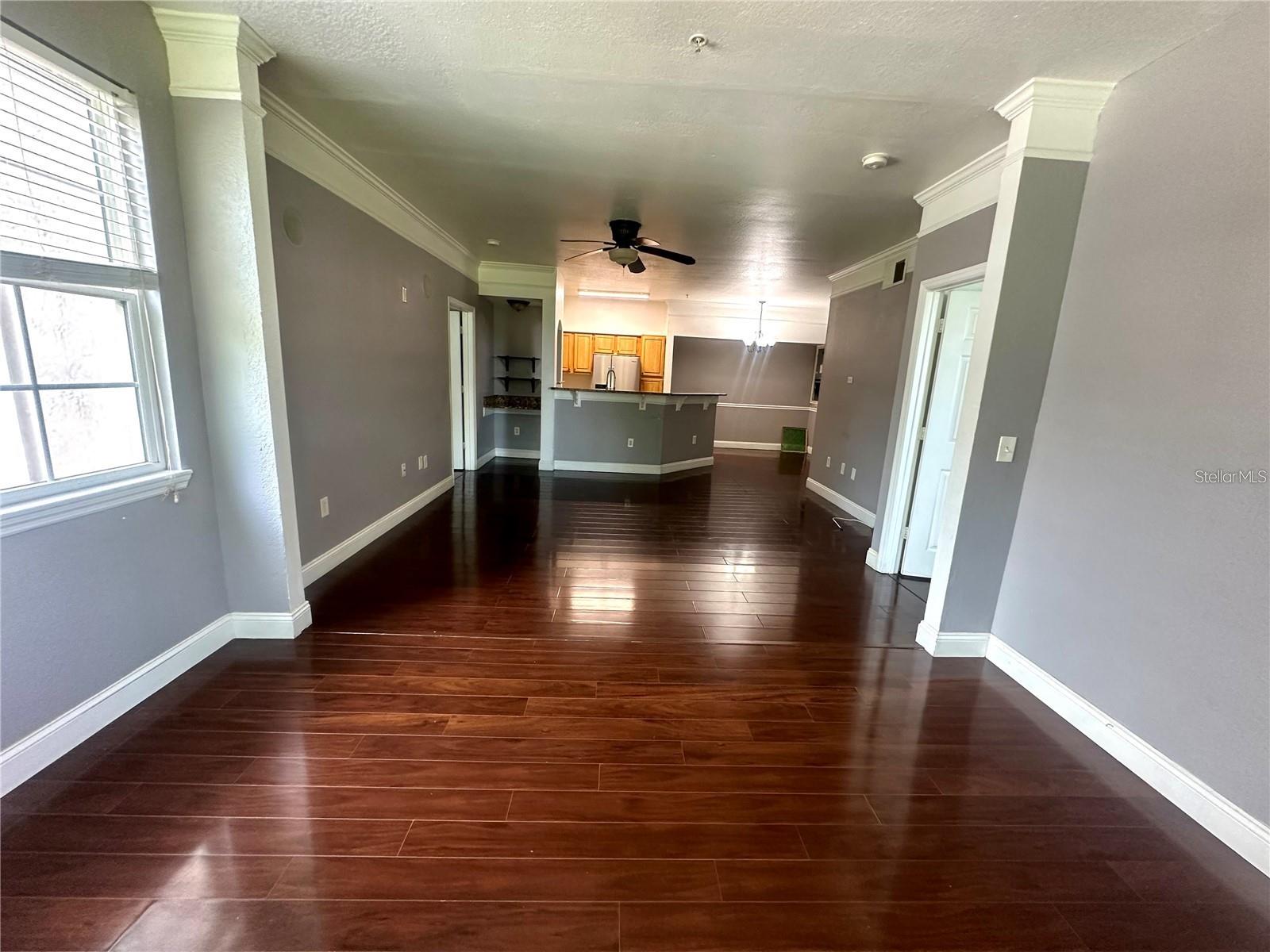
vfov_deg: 85.7
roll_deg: -2.8
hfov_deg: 102.1
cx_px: 635
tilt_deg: -11.6
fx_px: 514
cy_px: 476
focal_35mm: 14
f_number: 2.2
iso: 250
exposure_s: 1/60
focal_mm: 2.22
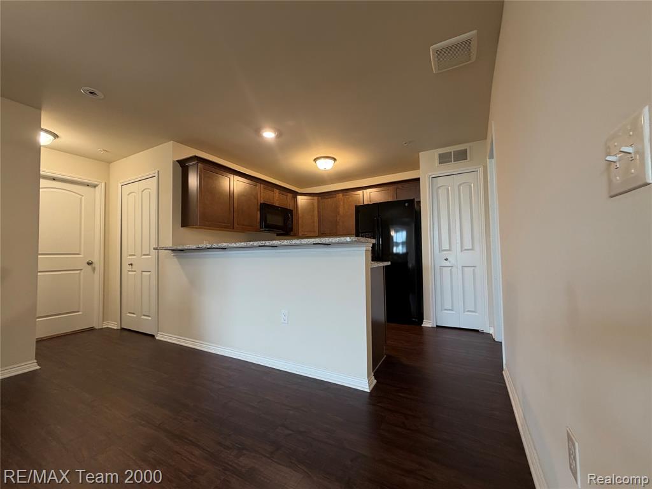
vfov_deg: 85.7
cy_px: 244
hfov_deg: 102.1
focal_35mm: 14
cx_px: 326
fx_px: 264
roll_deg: +0.8
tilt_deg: +3.1
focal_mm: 2.22
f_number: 2.2
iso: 200
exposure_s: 1/60
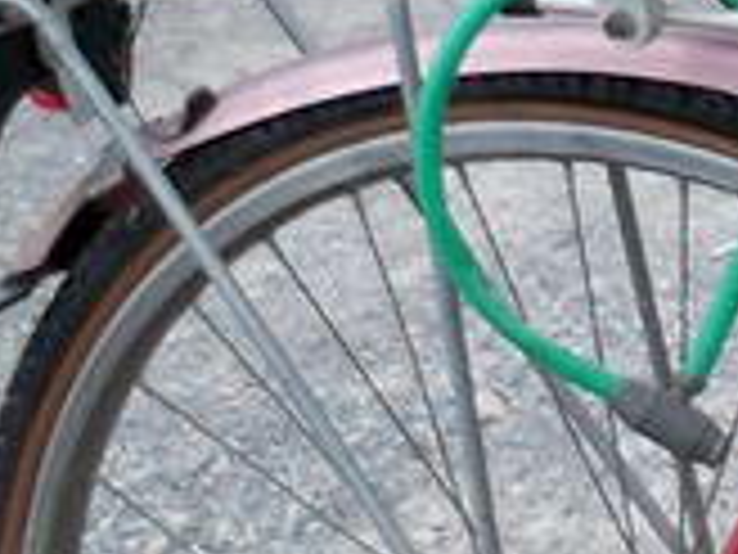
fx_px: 4562
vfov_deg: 6.9
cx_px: 2124
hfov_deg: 8.1
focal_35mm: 214
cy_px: 694
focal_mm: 6.3
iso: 64
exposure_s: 1/250
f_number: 3.1
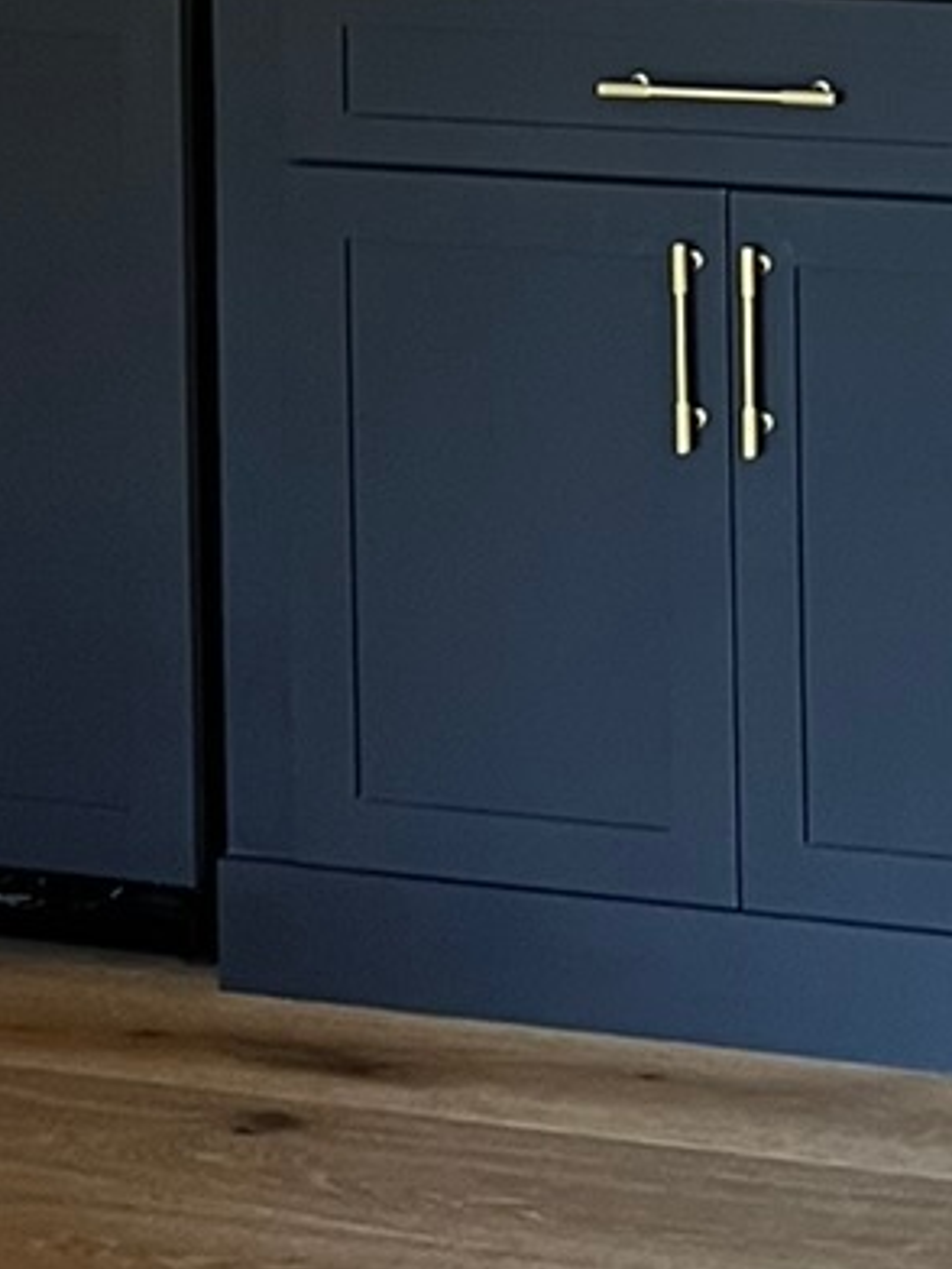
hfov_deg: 10.7
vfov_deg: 13.4
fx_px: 4987
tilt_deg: -2.2
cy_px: -816
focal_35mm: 136
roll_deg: +3.2
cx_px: 1214
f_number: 1.6
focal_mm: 5.1
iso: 200
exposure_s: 1/60
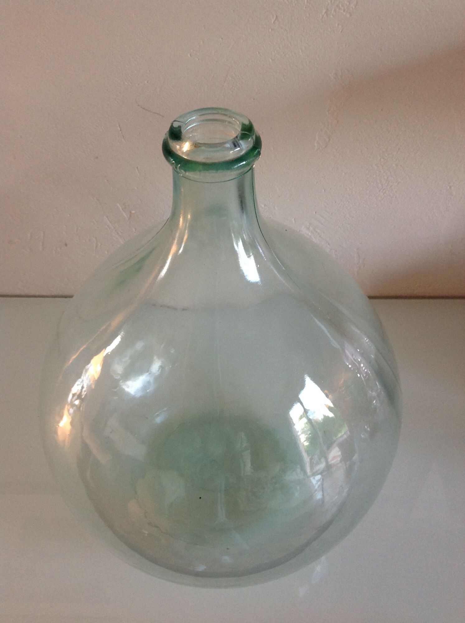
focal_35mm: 35
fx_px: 628
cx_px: 232
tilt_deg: -46.2
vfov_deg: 52.7
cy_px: 312
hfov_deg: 40.6
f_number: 2.4
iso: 125
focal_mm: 4.28
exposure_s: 1/15
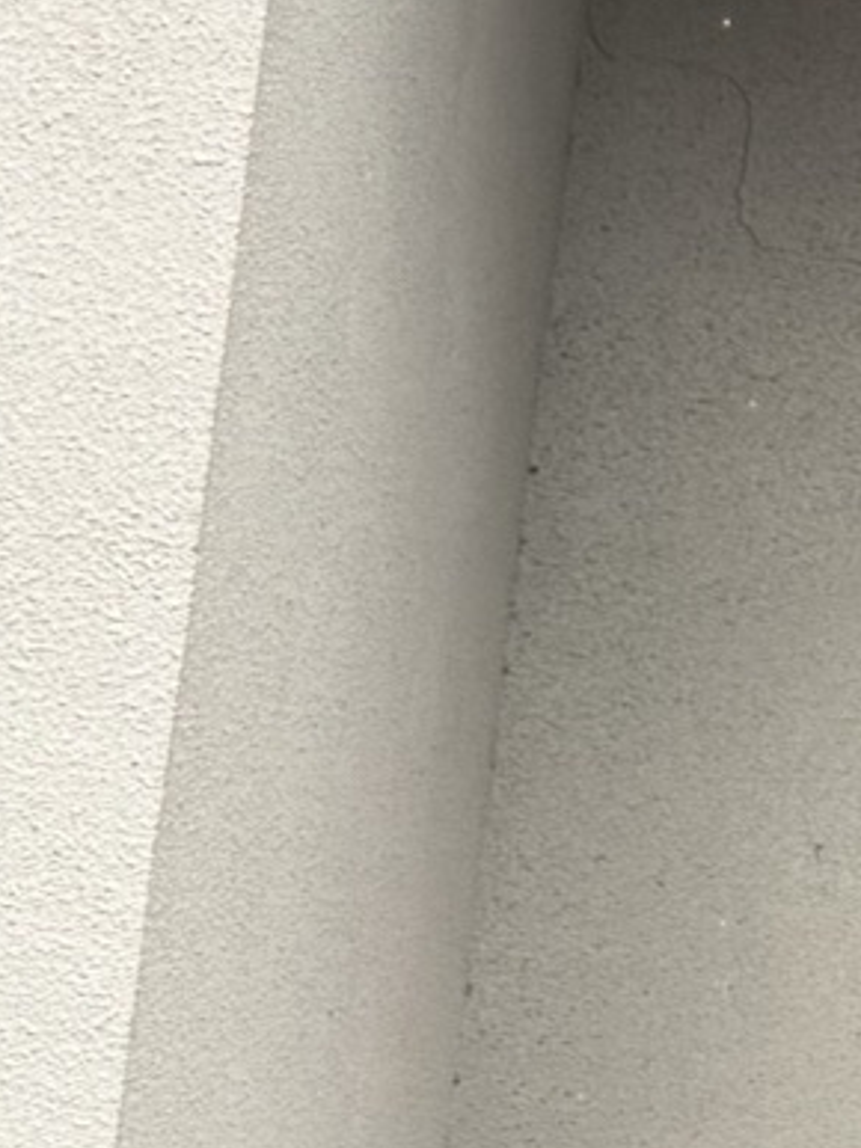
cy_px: 1026
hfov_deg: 10.2
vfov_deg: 15.7
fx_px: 4115
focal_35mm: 124
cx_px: 2164
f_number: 1.78
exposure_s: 1/161
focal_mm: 6.76
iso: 200
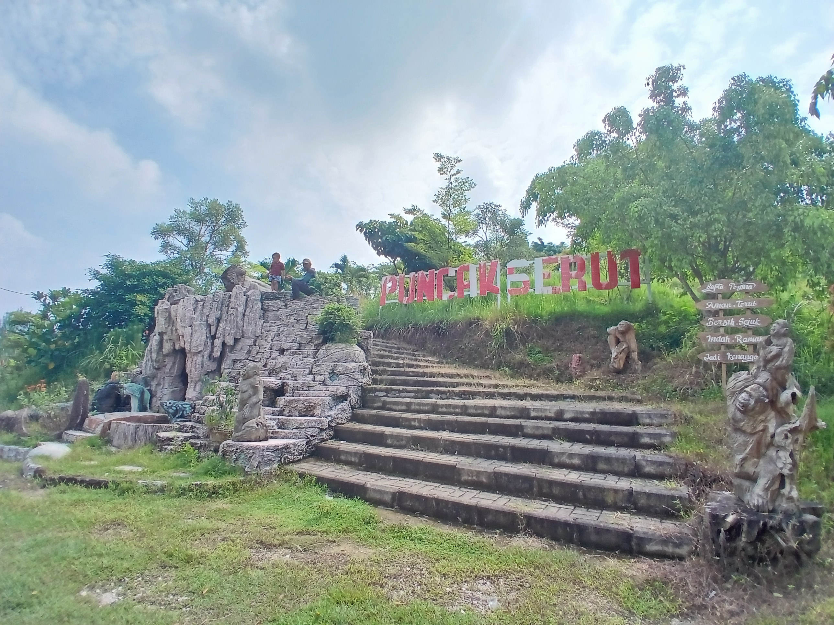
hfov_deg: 91.0
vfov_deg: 74.7
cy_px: 312
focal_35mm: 17
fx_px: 410
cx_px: 417
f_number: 2.2
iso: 50
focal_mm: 1.4
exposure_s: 1/500
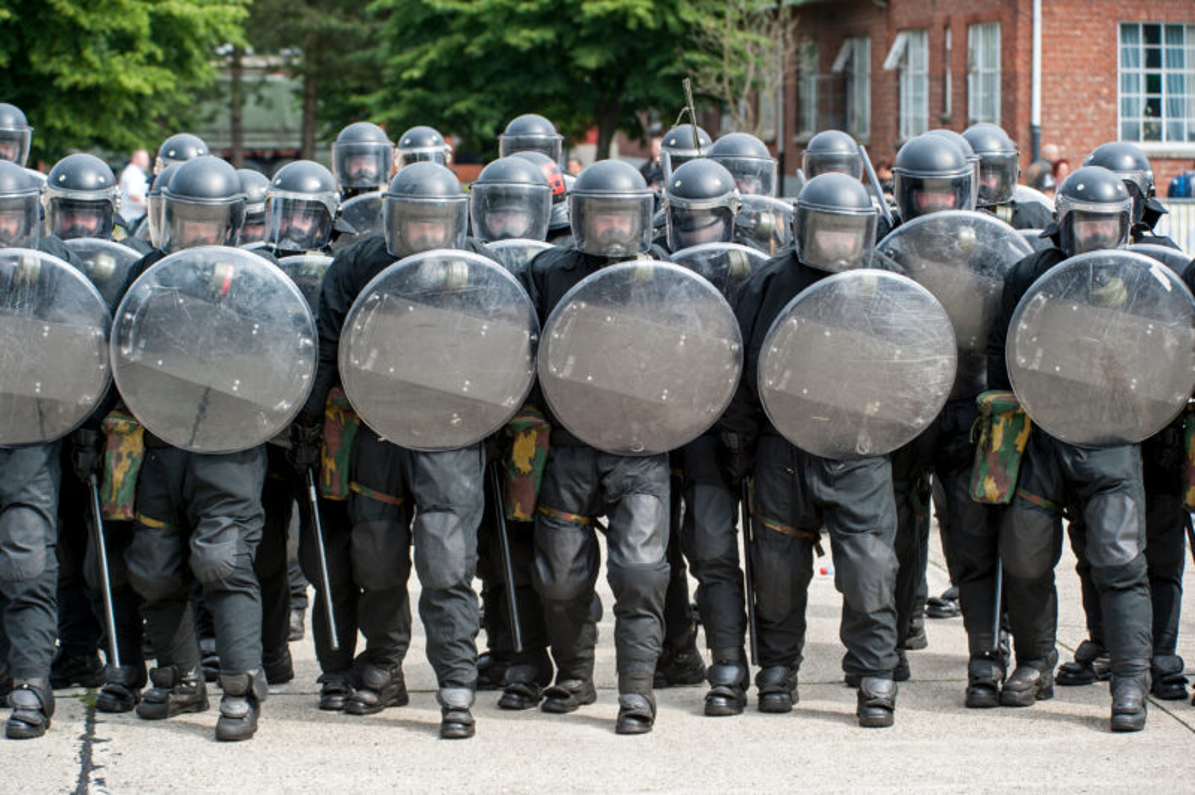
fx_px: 4046
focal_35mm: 122
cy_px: 398
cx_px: 598
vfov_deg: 11.2
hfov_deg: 16.8
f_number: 6.3
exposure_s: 1/500
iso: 400
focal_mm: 122
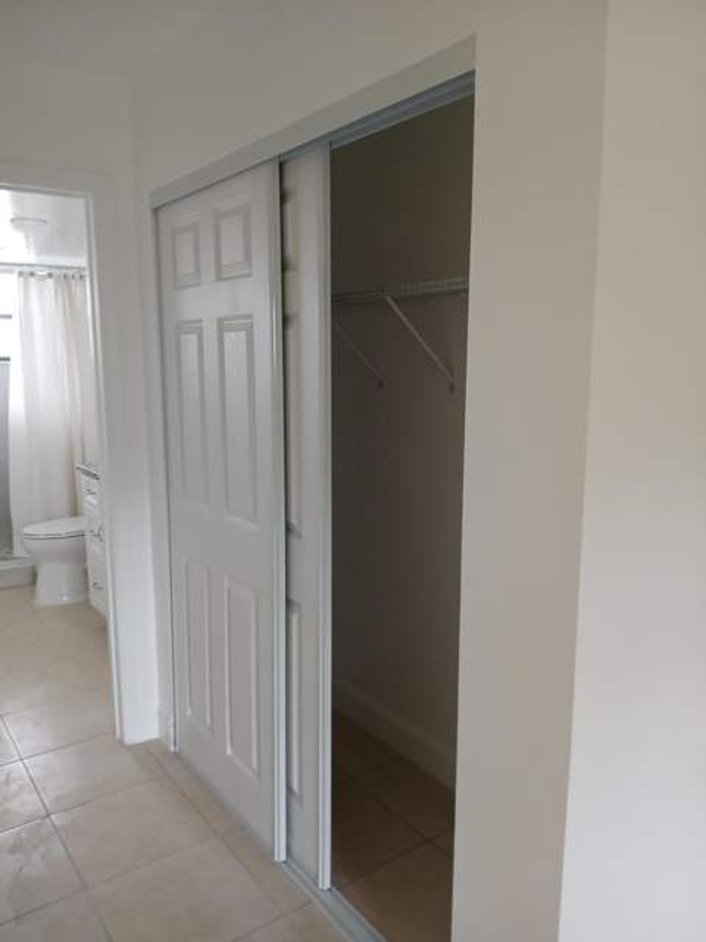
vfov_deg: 67.3
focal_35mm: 26
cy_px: 471
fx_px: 707
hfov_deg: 53.1
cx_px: 353
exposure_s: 1/40
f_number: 1.8
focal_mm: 3.98
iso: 250
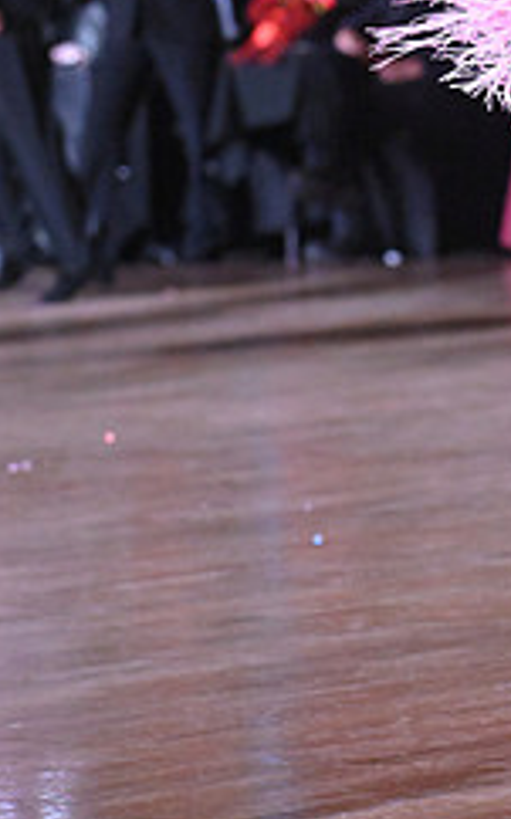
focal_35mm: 257
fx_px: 5733
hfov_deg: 5.1
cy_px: -152
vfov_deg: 8.1
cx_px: 618
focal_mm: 105
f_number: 5.6
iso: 6400
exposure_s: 1/400
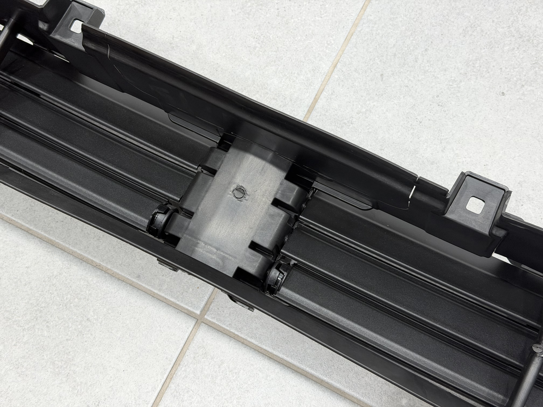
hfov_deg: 39.7
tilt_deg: -72.7
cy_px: 204
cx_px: 272
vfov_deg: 30.3
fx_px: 753
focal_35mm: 48
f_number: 1.78
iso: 50
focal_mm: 6.76
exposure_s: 1/100
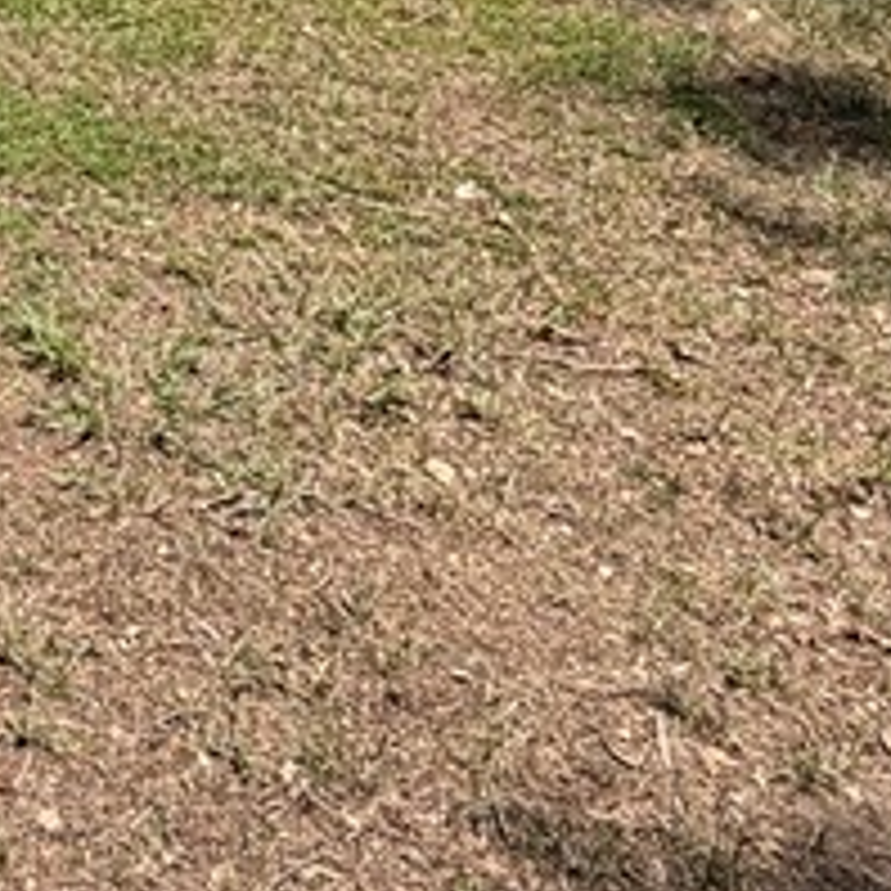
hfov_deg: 21.9
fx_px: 1864
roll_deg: -2.2
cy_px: -454
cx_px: -482
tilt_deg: -5.0
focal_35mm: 64
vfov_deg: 22.1
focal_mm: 2.22
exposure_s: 1/770
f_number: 2.2
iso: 25
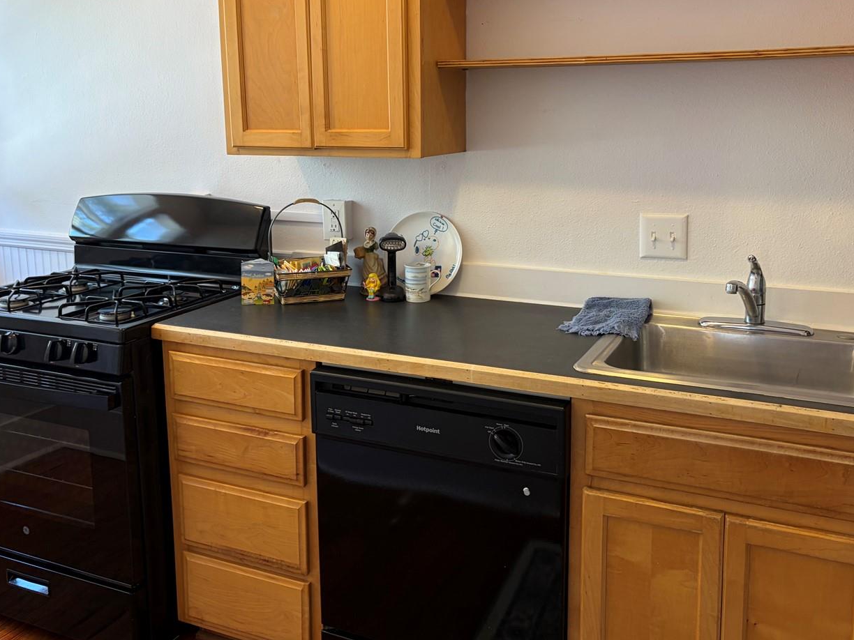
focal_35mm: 34
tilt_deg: -8.8
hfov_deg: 54.0
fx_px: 839
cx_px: 419
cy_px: 234
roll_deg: +1.3
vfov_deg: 41.4
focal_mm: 5.96
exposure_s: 1/60
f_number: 1.6
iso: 64
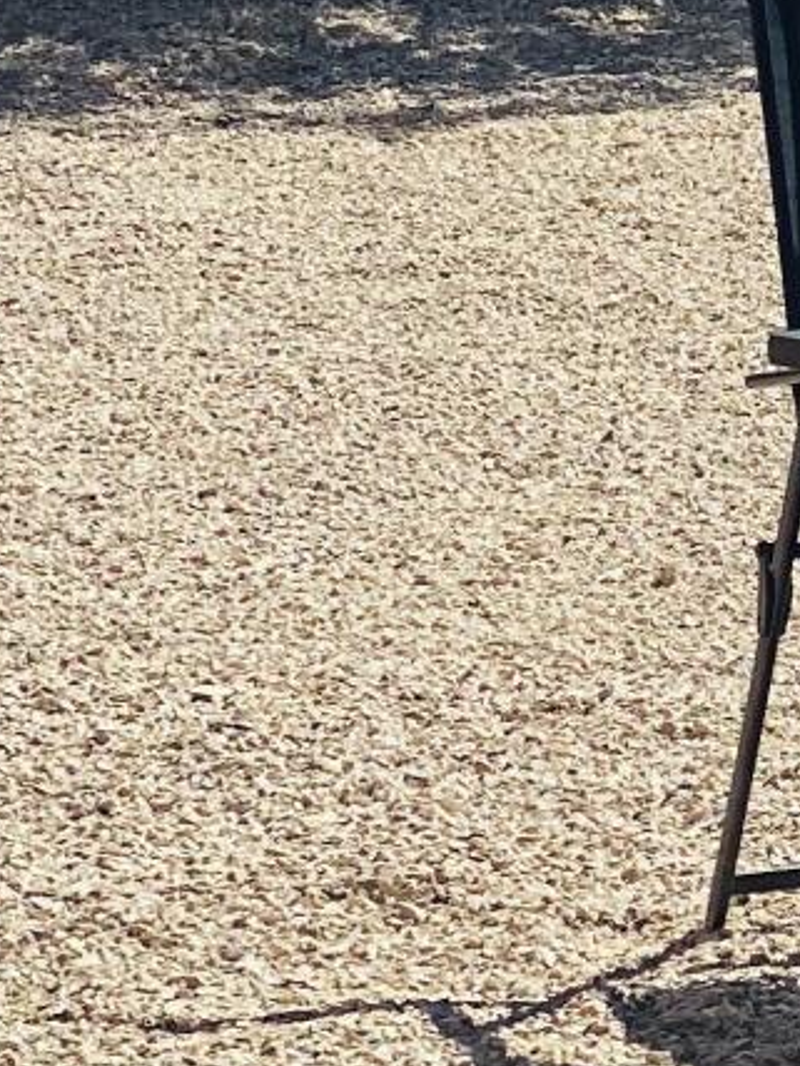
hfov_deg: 6.0
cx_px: 1553
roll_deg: -1.3
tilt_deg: -2.3
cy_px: 80
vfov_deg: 8.1
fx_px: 7488
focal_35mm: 243
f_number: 2
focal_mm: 6
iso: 20
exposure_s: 1/2083
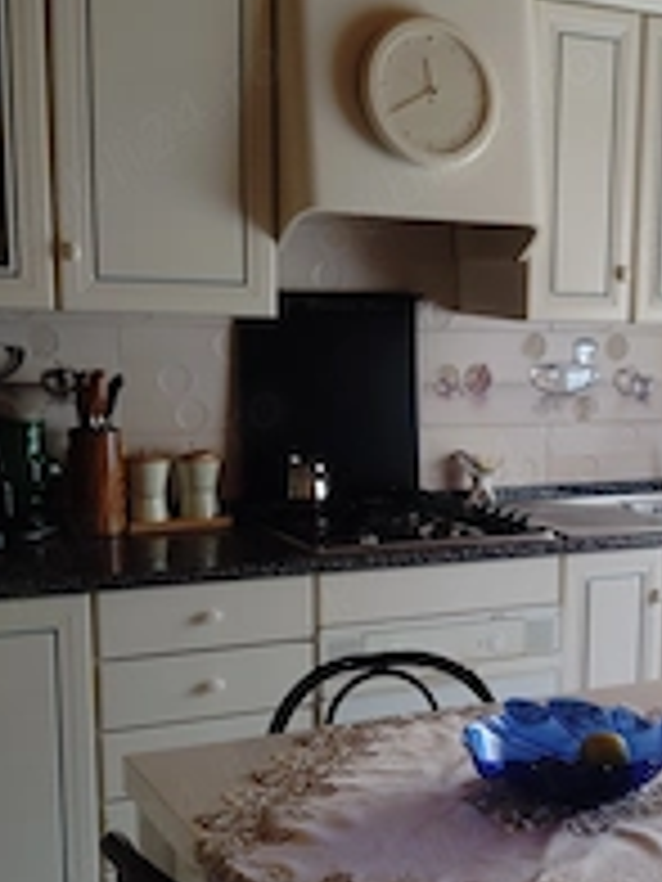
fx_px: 1453
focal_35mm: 57
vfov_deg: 33.6
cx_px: 612
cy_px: 567
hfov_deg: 24.8
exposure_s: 1/100
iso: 602
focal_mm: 4.22
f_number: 1.8
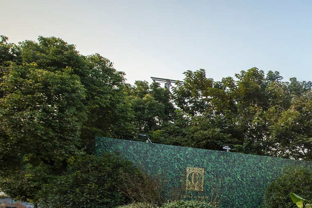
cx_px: 378
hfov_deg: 39.4
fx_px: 295
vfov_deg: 36.3
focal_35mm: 34
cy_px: 191
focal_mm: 14
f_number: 7.1
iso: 400
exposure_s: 1/200
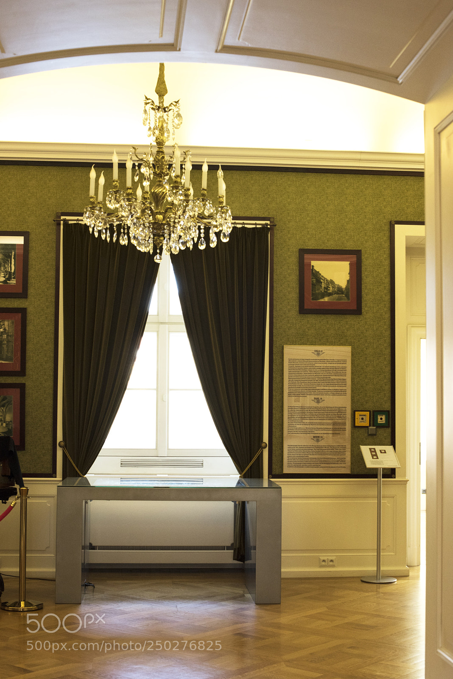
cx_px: 226
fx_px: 943
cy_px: 340
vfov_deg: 39.6
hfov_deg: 27.0
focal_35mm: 50
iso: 1250
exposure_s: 1/60
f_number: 8
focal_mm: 50
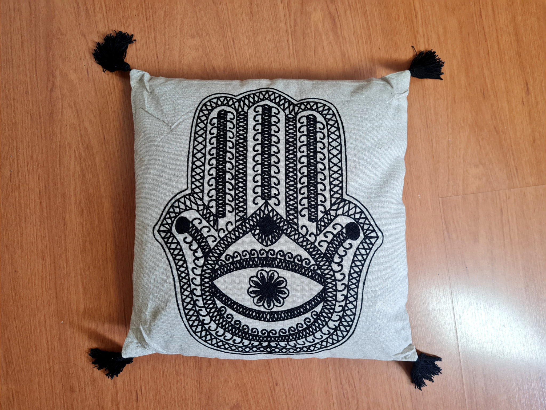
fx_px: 410
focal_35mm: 26
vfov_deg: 53.1
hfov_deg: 67.3
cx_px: 273
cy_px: 205
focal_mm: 5.4
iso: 160
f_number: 1.8
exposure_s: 1/40
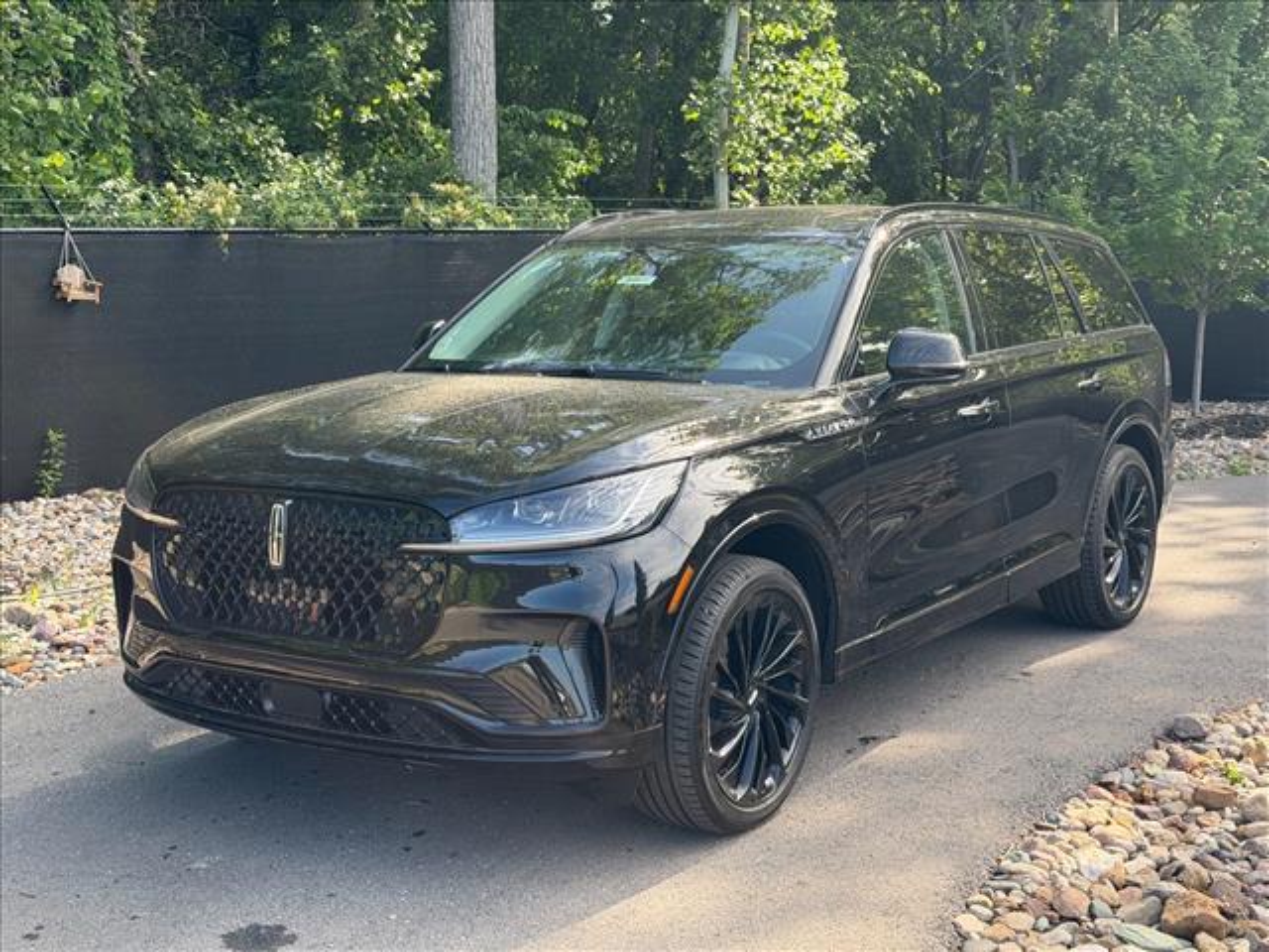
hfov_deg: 39.7
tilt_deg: -7.7
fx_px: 1760
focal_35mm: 48
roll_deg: -0.8
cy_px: 476
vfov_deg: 30.3
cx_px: 634
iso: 80
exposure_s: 1/719
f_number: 1.78
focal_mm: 6.76
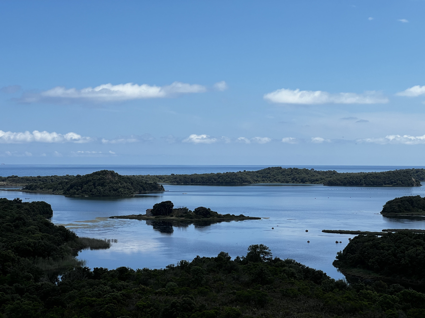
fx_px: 945
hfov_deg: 25.3
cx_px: 212
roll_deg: +0.0
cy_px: 159
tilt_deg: +0.4
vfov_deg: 19.1
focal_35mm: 77
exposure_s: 1/1119
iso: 32
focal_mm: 9
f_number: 2.8
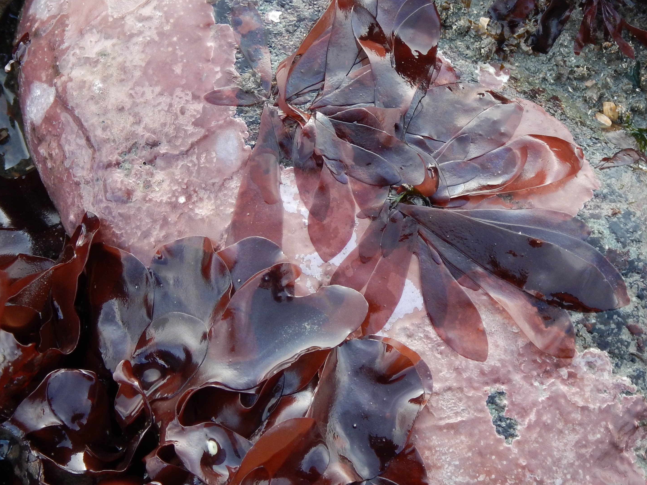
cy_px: 189
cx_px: 349
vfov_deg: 15.1
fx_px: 1832
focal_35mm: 98
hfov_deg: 20.0
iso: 125
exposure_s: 1/60
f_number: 4.4
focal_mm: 11
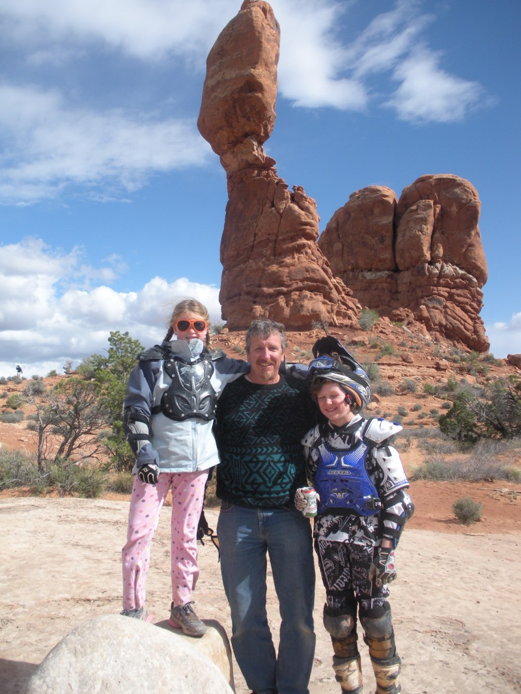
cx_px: 260
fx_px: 722
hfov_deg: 39.7
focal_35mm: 36
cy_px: 347
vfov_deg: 51.3
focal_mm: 6.3
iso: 64
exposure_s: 1/718
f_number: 3.5
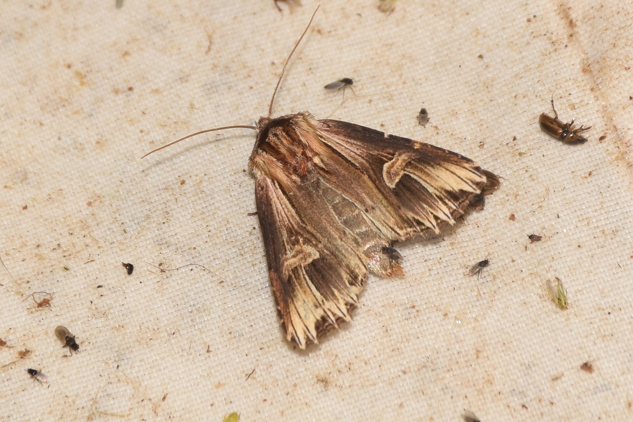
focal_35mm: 210
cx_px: 316
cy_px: 211
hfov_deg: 9.8
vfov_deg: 6.5
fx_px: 3692
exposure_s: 1/60
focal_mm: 140
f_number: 13
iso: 100
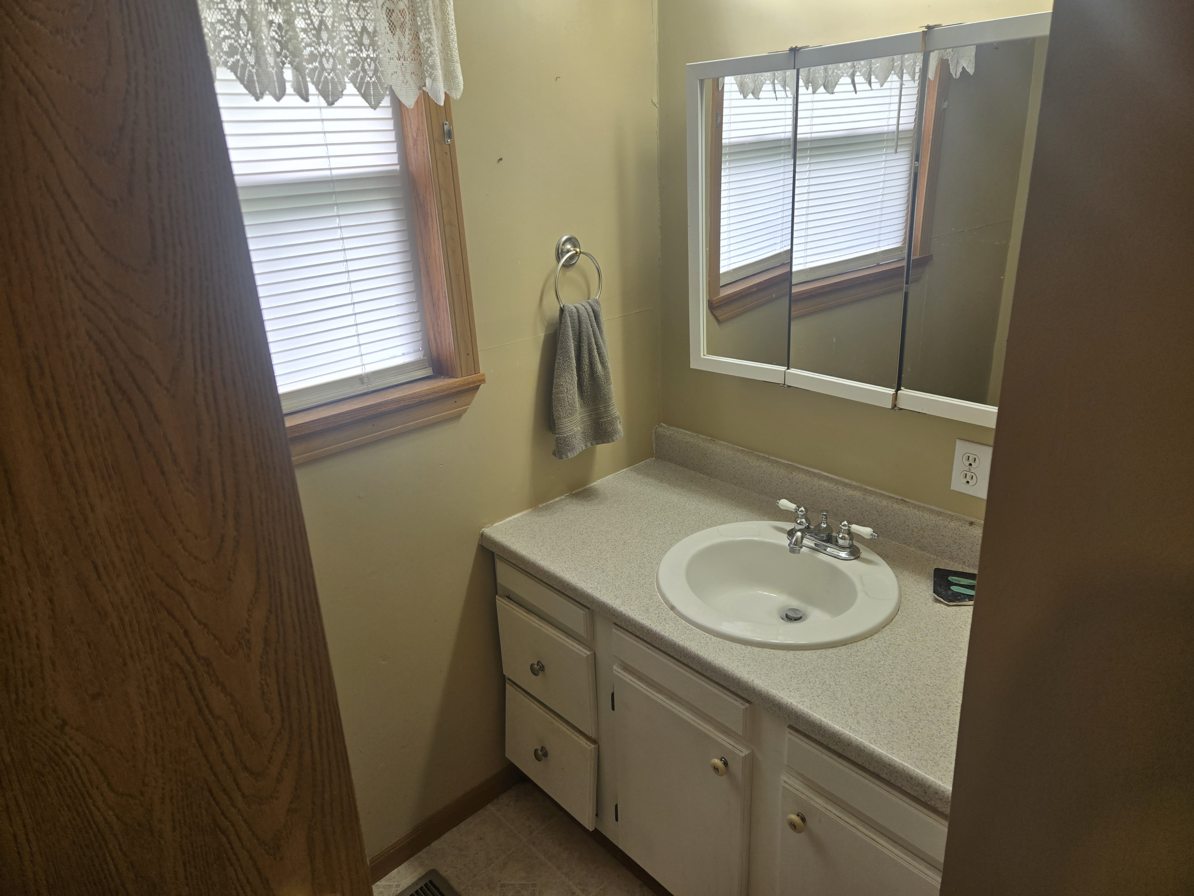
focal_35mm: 23
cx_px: 597
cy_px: 448
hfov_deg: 73.9
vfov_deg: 58.9
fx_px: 793
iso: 40
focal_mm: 5.4
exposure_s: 1/120
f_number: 1.8
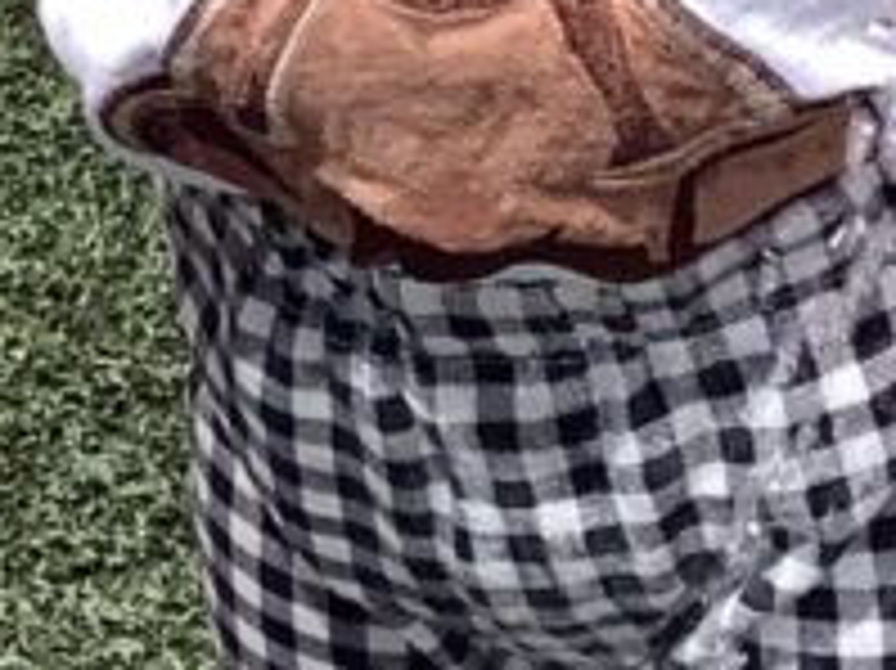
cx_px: 284
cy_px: -369
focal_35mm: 187
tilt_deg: -27.9
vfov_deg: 7.8
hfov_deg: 10.6
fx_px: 4837
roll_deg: -1.3
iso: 80
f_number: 2.4
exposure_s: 1/120
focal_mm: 3.3
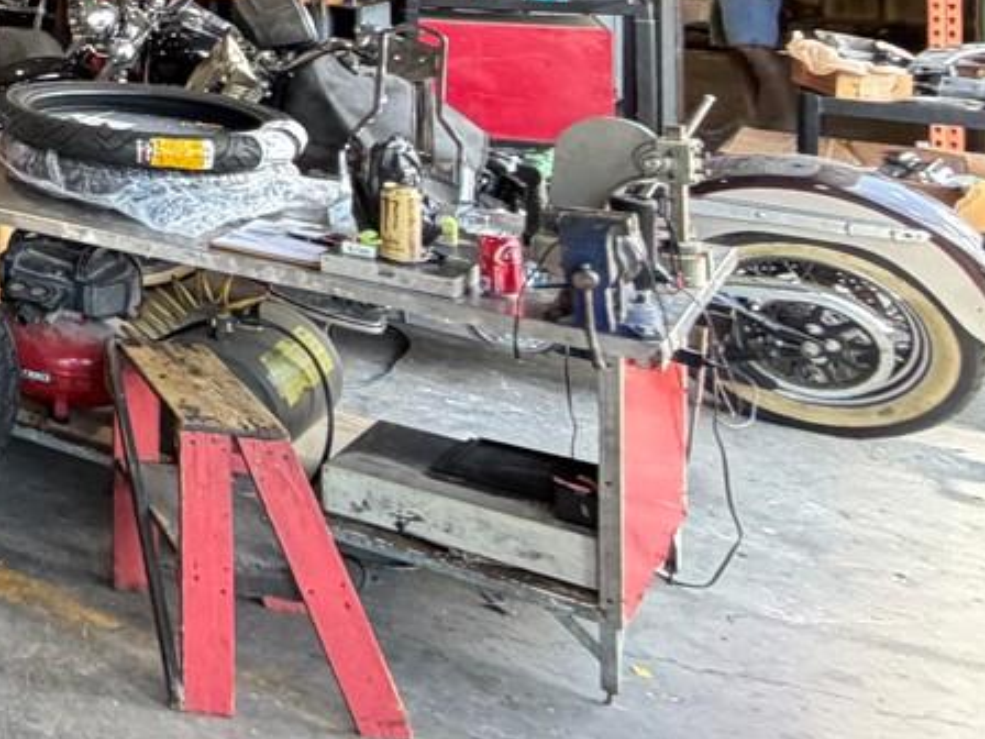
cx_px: -695
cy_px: -152
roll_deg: +0.0
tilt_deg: +0.1
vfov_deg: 26.0
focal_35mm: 50
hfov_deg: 23.7
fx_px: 1423
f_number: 2.2
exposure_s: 1/121
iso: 250
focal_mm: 2.22
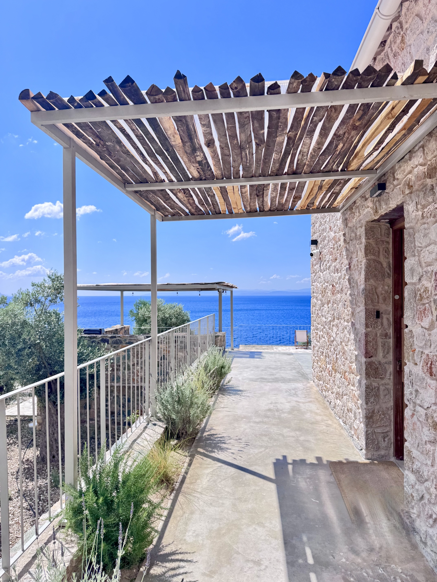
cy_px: 291
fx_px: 404
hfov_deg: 56.8
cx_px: 218
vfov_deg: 71.6
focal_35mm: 24
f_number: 1.78
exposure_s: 1/2506
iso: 80
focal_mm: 6.76
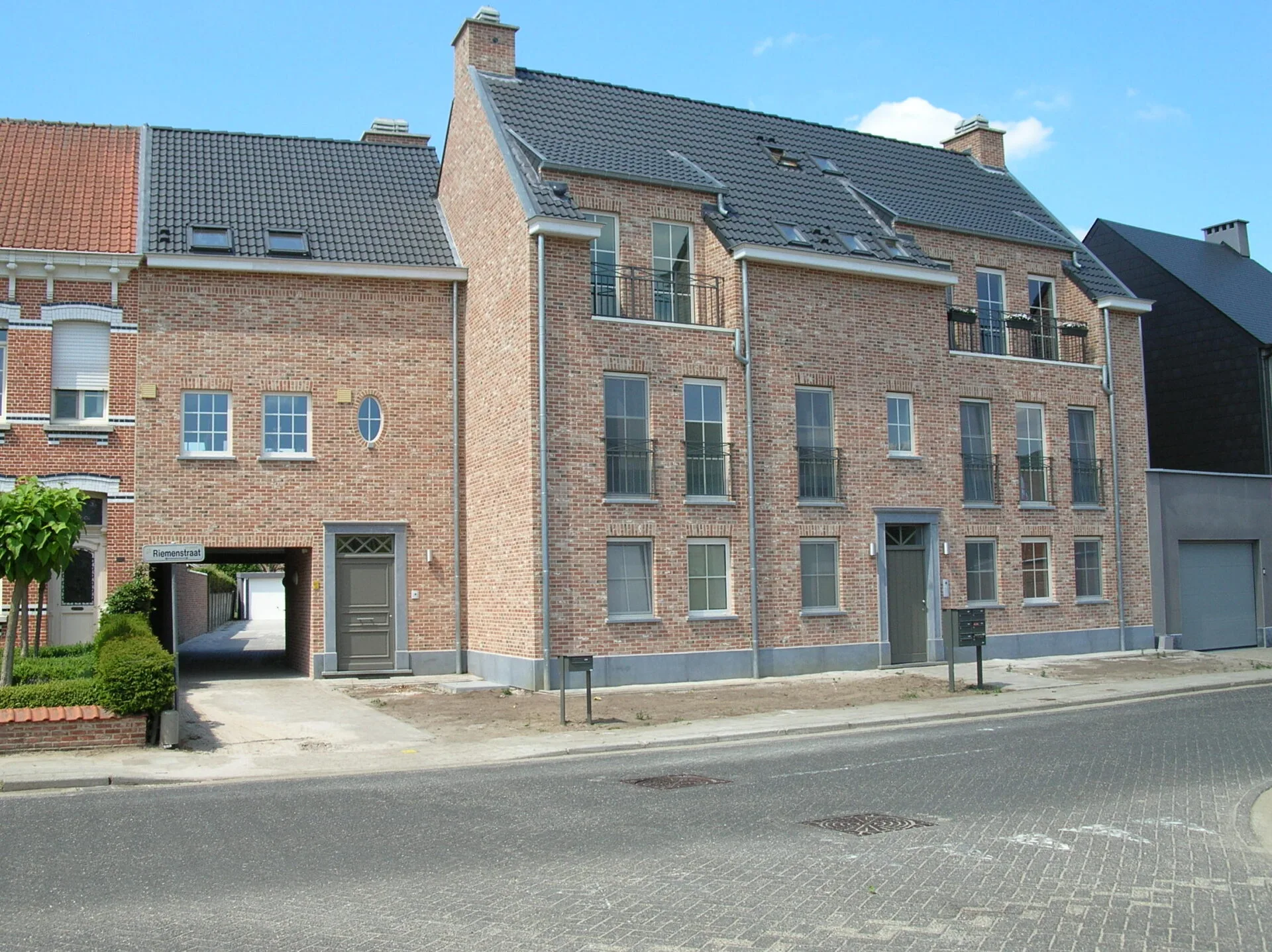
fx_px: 1322
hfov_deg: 51.4
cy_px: 476
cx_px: 636
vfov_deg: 39.6
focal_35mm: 36
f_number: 3.7
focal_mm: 6
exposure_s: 1/370
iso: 50
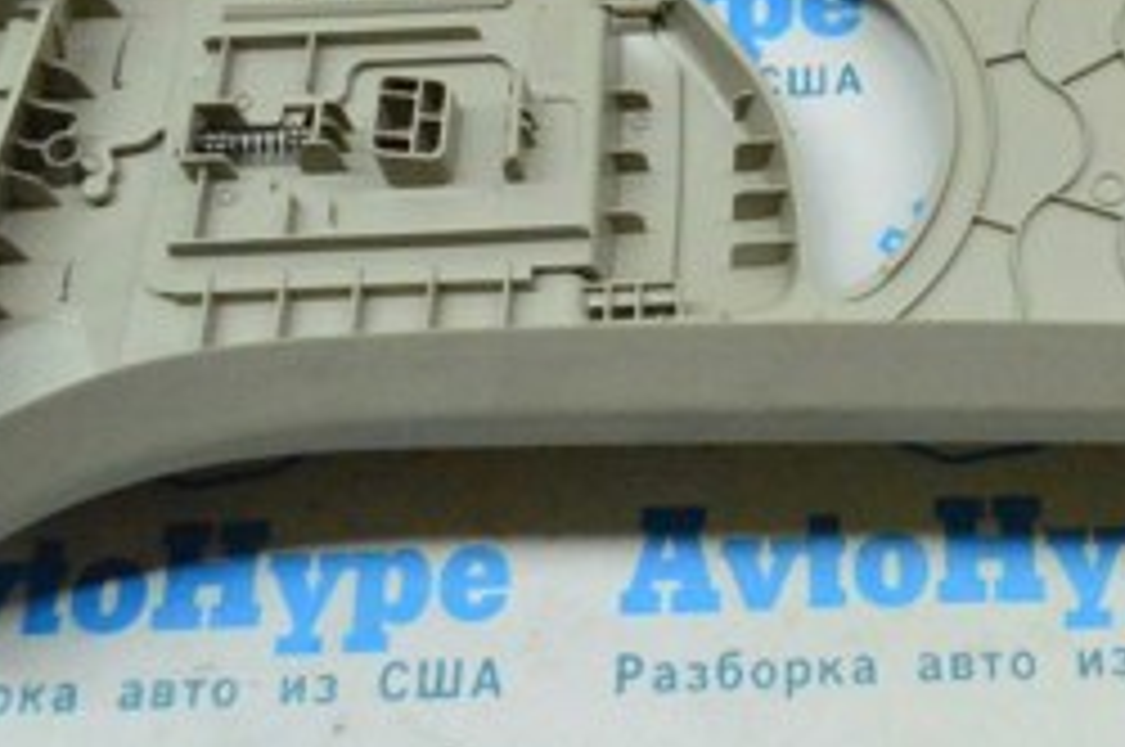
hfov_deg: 28.6
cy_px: 25
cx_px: 914
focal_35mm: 69
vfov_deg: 19.2
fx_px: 2153
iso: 6400
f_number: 6.3
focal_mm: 18
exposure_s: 1/500
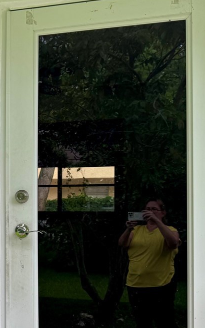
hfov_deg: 18.9
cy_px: 210
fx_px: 555
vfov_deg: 32.8
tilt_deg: -0.2
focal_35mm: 62
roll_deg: -0.5
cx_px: -82
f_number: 1.78
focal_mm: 6.76
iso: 80
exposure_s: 1/604
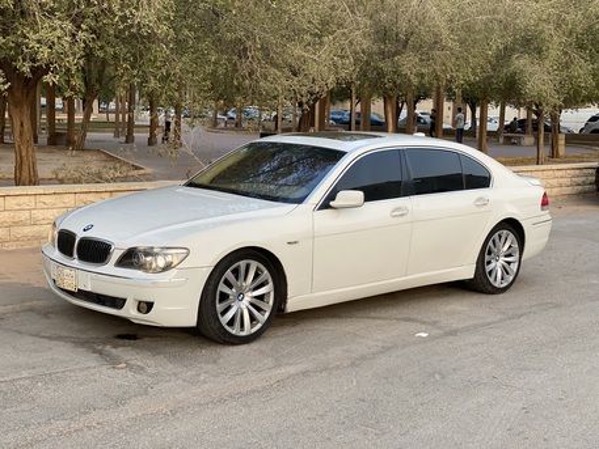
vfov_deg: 28.0
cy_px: 224
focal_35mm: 52
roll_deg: -1.7
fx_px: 900
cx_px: 300
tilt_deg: -6.7
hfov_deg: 36.8
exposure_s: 1/122
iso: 40
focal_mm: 6
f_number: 2
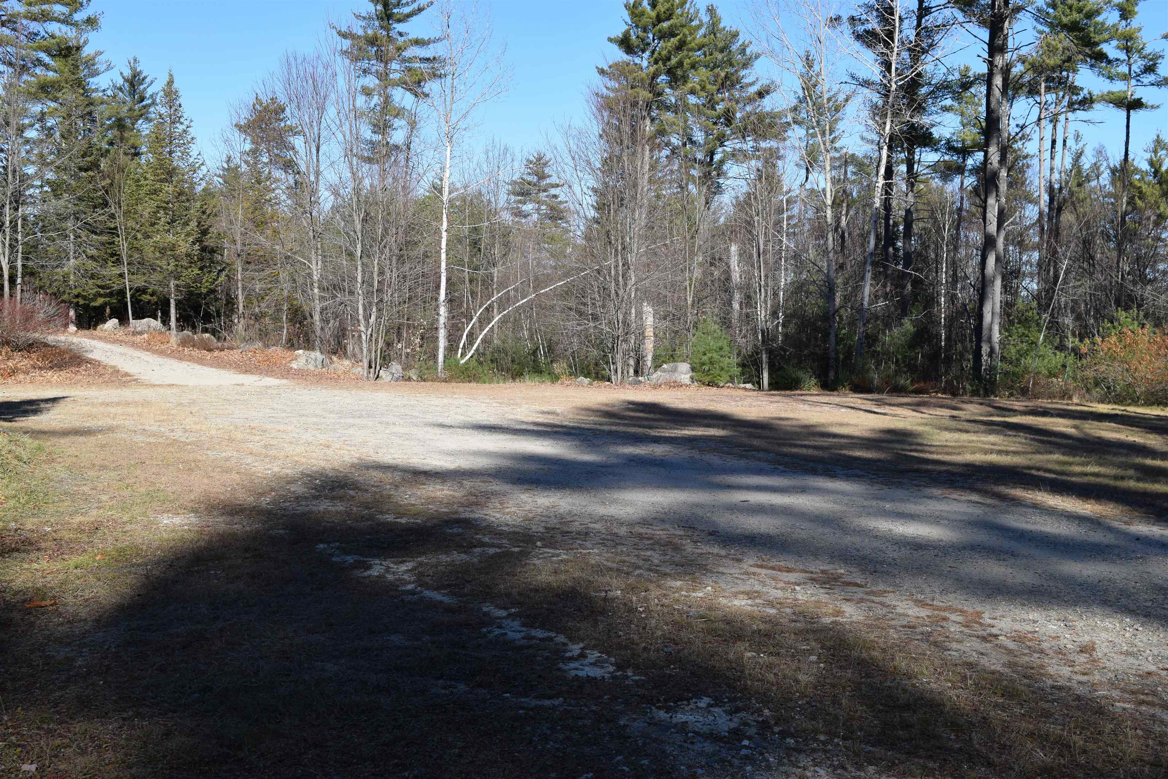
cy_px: 390
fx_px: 1314
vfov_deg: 33.0
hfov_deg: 47.9
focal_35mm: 40
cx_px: 584
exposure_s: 1/320
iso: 200
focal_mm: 27
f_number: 9
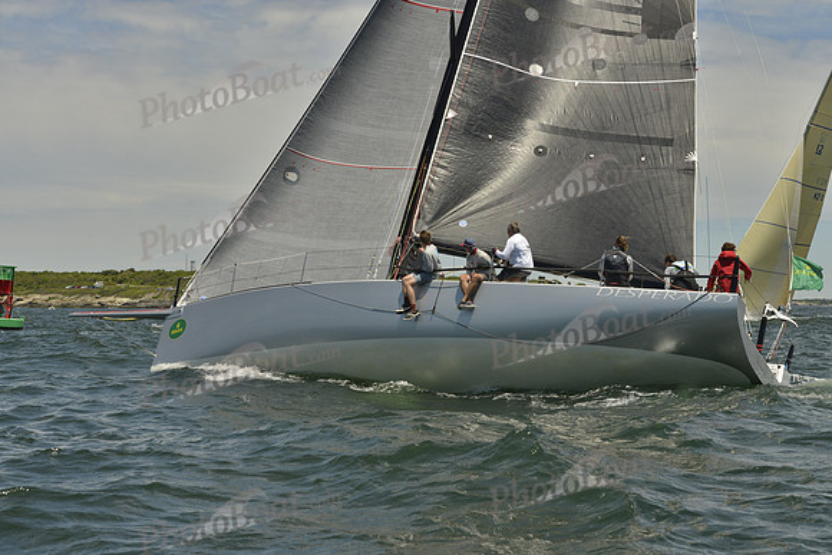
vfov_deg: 19.5
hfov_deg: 28.8
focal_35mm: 70
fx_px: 1618
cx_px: 416
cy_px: 278
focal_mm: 70
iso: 280
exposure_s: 1/1600
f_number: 9
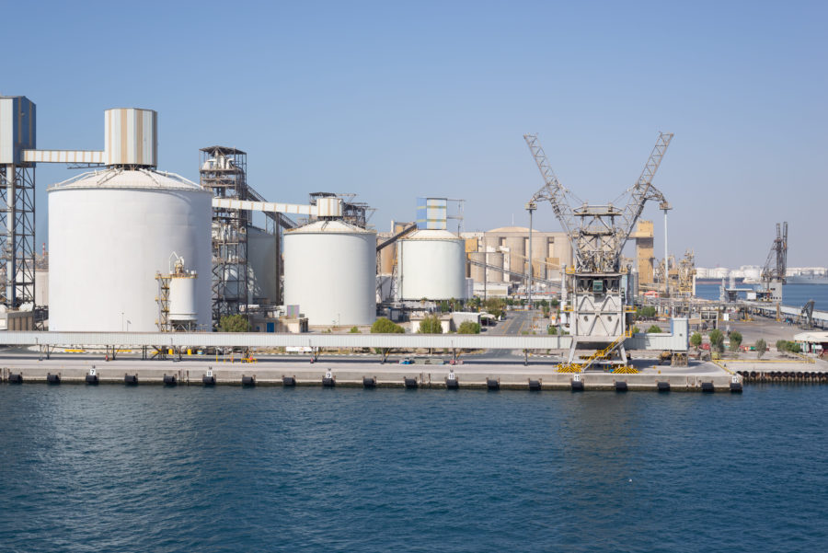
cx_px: 414
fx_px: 1151
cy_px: 276
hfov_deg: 39.6
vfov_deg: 27.0
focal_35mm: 50
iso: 100
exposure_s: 1/500
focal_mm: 50
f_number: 7.1
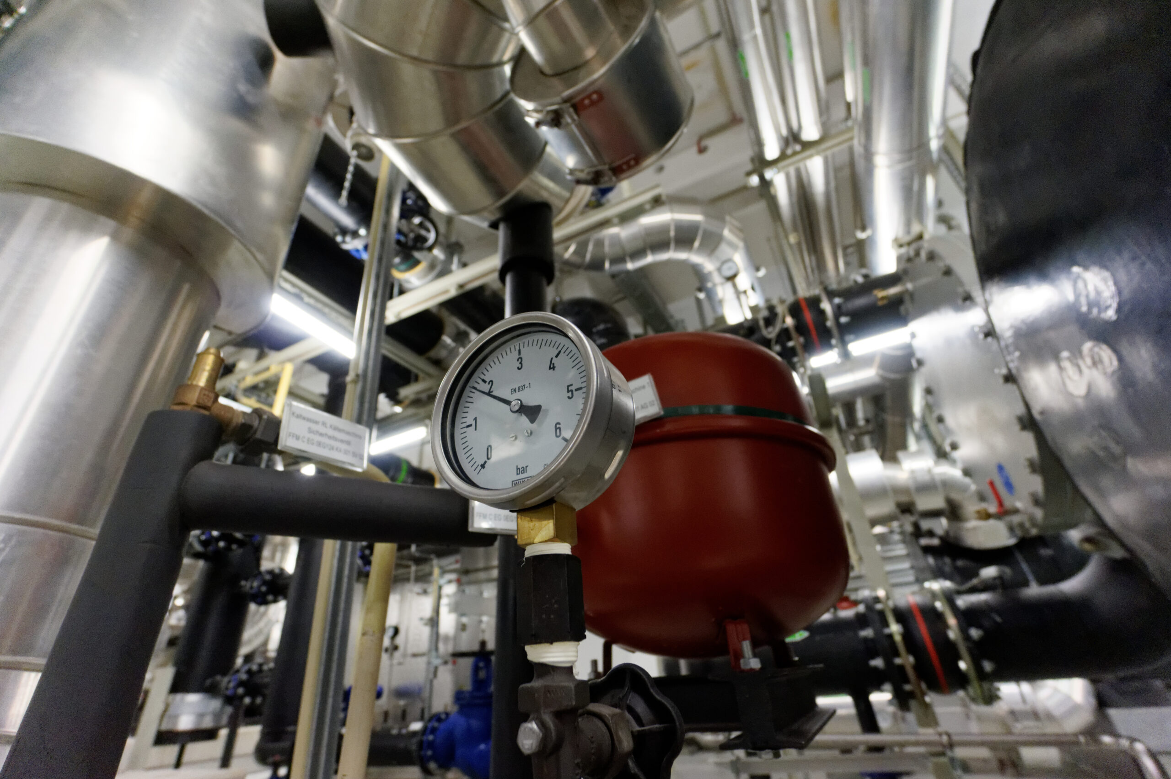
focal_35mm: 15
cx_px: 586
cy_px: 390
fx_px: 488
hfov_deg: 100.4
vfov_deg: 77.3
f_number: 4
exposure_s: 1/60
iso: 1600
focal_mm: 10
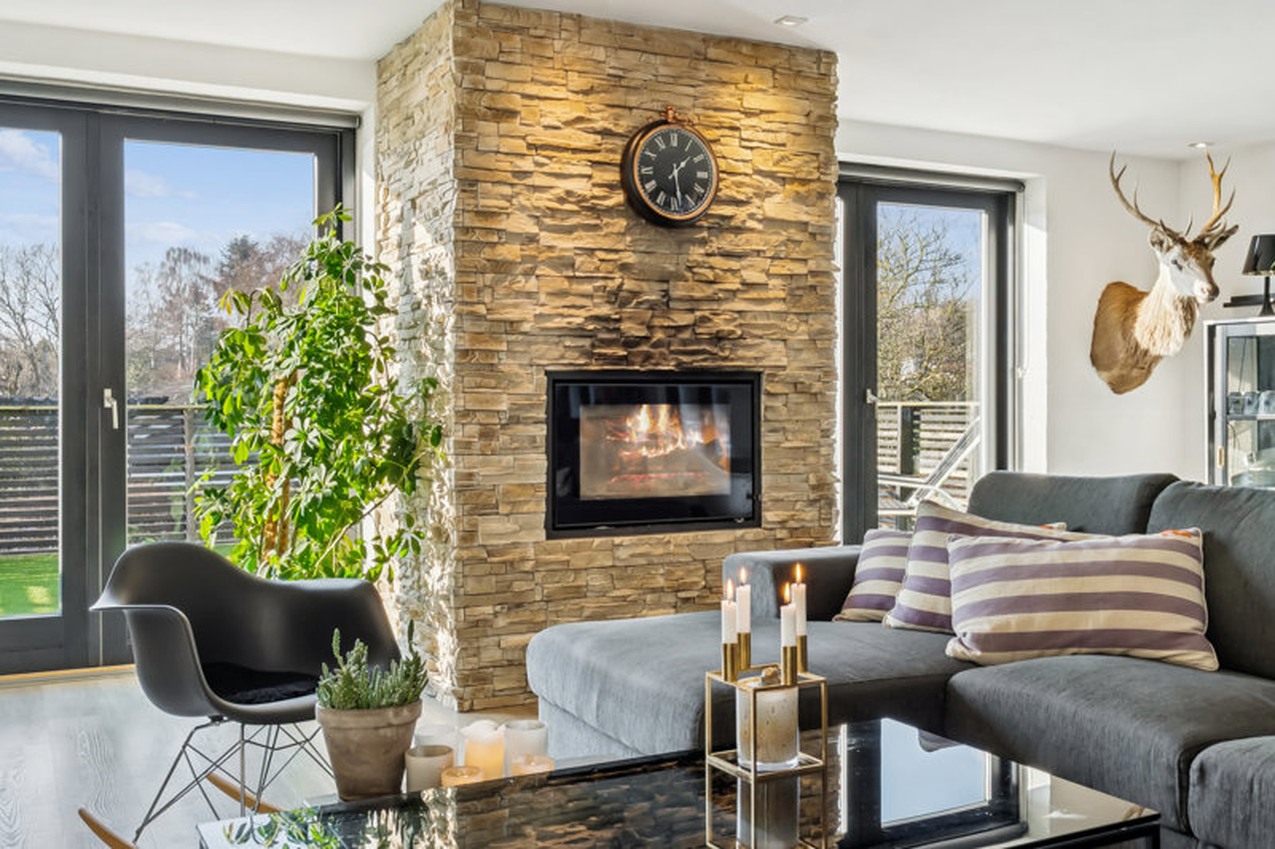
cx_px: 638
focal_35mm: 33
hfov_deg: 57.2
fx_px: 1168
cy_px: 424
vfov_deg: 40.0
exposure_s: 1/100
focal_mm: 22.5
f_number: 8
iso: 200
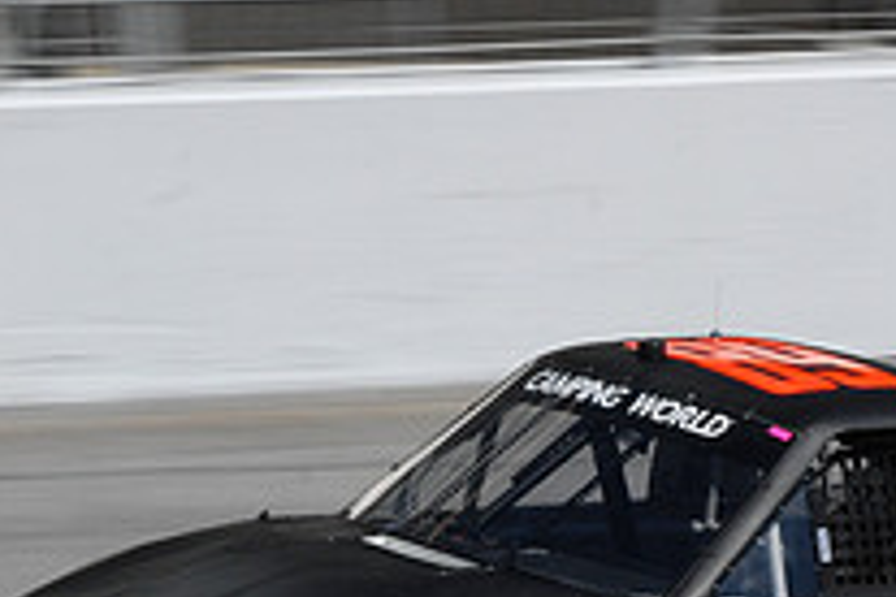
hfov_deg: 4.1
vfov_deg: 2.7
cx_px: 892
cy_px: 489
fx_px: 12568
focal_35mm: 505
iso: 320
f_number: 18
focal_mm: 120
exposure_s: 1/320
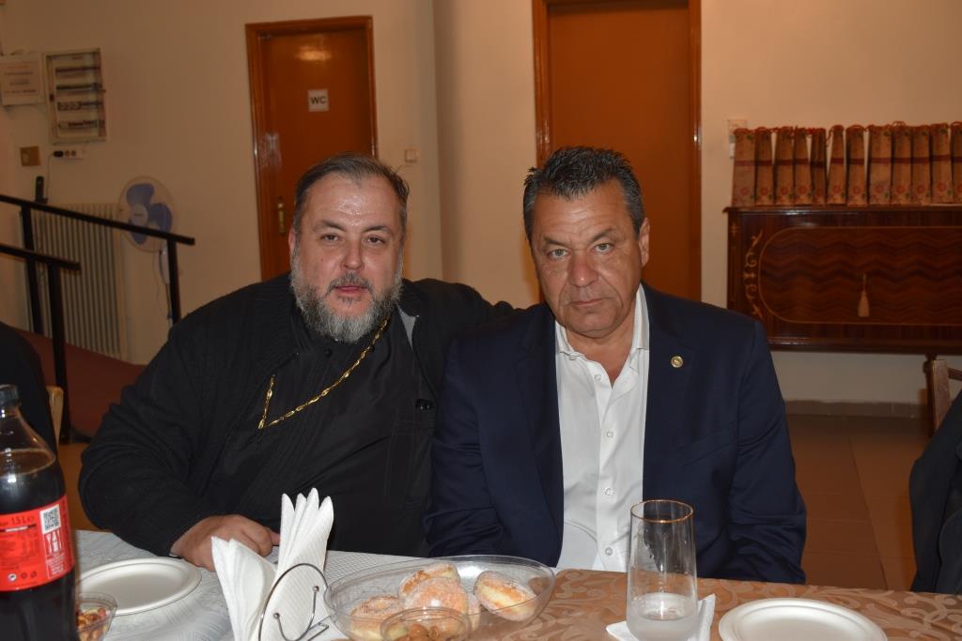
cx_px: 481
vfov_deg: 35.5
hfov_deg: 51.3
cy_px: 320
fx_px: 1002
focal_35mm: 38
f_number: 5.6
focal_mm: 25
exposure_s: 1/30
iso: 220
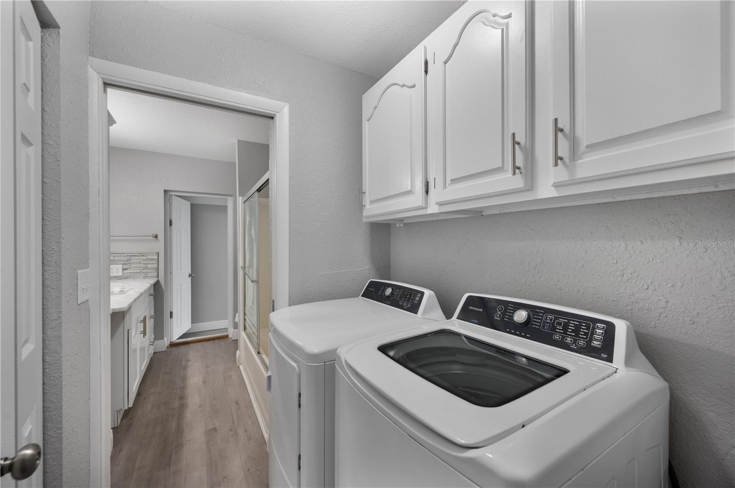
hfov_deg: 104.3
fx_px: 286
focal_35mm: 14
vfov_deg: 81.1
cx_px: 368
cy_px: 244
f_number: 7.1
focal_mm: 14
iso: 250
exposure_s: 1/3
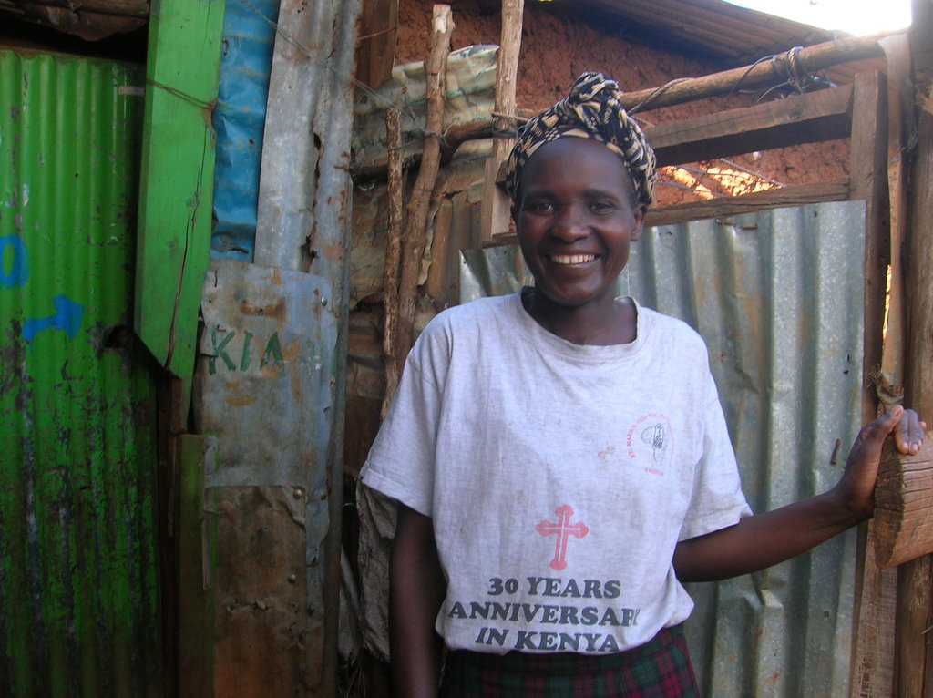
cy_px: 349
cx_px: 466
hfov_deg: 54.0
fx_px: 916
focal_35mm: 34
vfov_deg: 41.7
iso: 50
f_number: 4.9
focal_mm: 5.7
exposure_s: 1/27.7
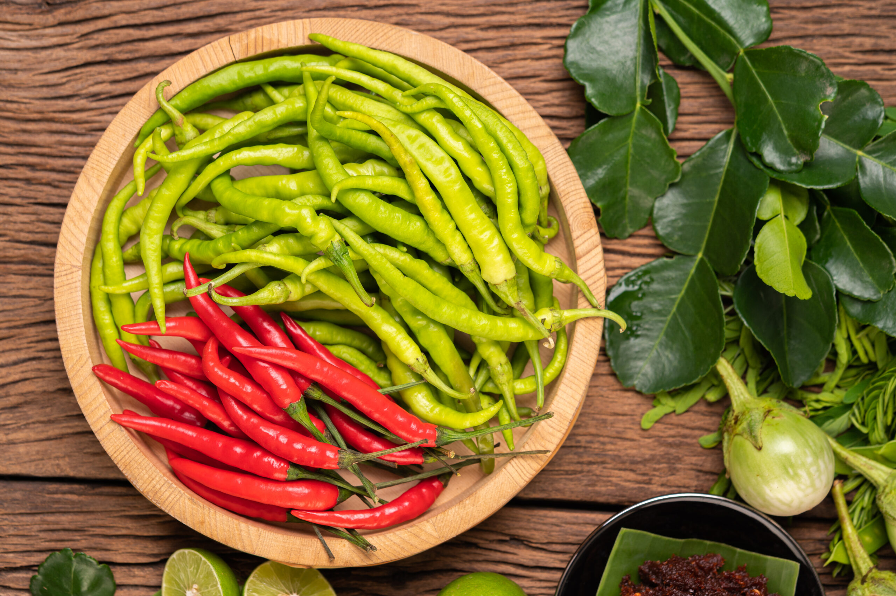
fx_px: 1492
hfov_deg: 33.4
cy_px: 298
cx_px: 448
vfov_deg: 22.6
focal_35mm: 60
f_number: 6.3
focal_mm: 60
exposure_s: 1/100
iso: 125
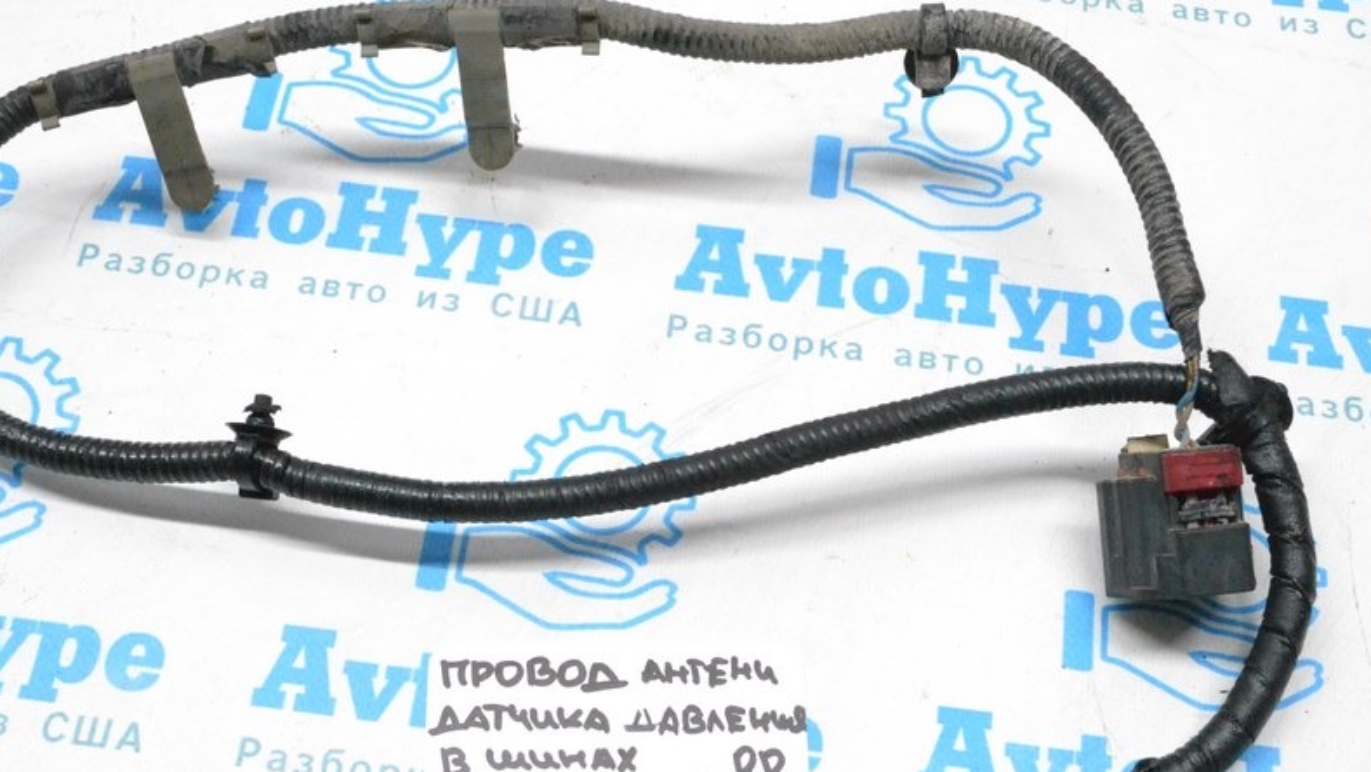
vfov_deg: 22.5
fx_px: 1927
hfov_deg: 39.2
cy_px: 536
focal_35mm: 53
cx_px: 660
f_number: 10
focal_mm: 26
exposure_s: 1/160
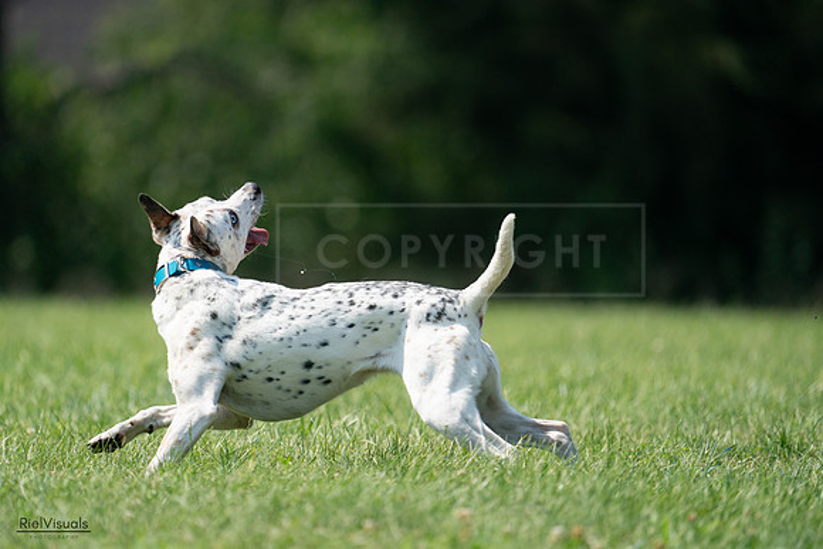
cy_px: 274
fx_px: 13719
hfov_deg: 3.4
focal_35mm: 600
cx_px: 412
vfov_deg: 2.3
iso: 800
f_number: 6.3
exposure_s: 1/4000
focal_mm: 600
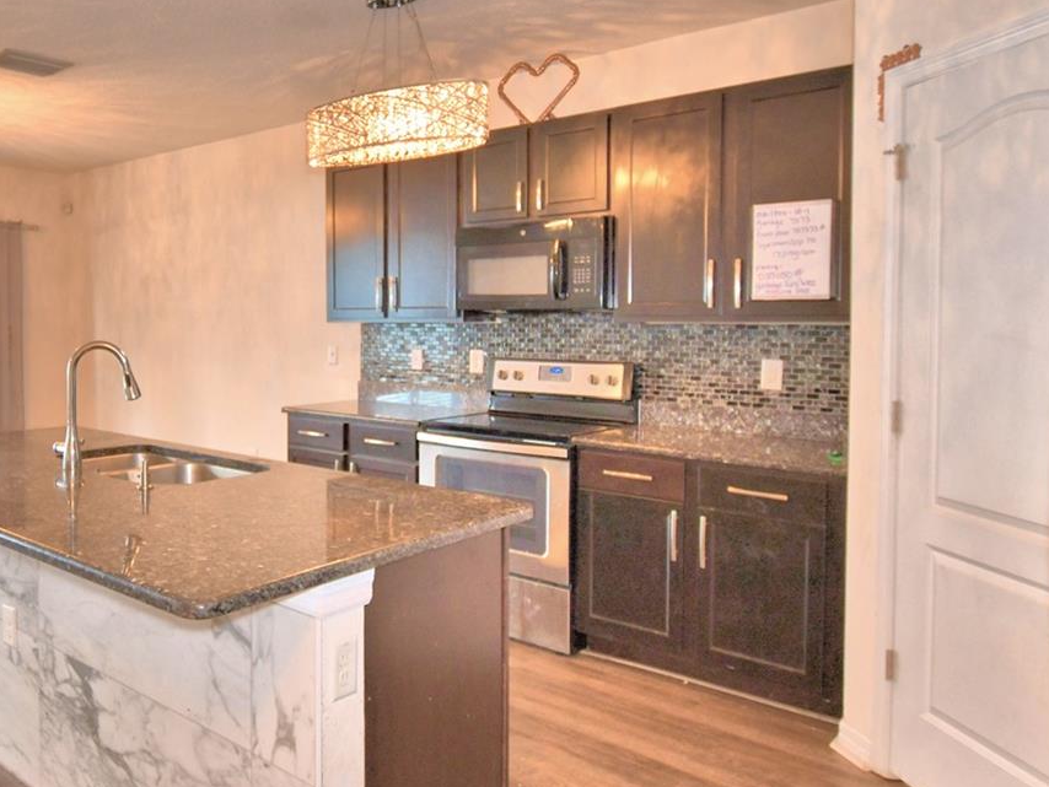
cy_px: 347
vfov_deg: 51.3
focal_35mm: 27
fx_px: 818
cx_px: 290
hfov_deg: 62.4
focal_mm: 10
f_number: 4.5
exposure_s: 1/30
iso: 250
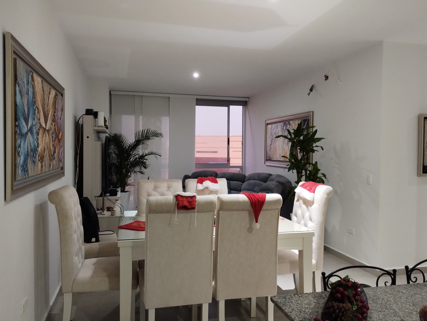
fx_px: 346
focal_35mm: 28
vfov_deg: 49.9
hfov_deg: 63.4
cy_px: 160
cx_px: 214
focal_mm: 4.27
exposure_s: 1/20
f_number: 1.8
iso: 1525
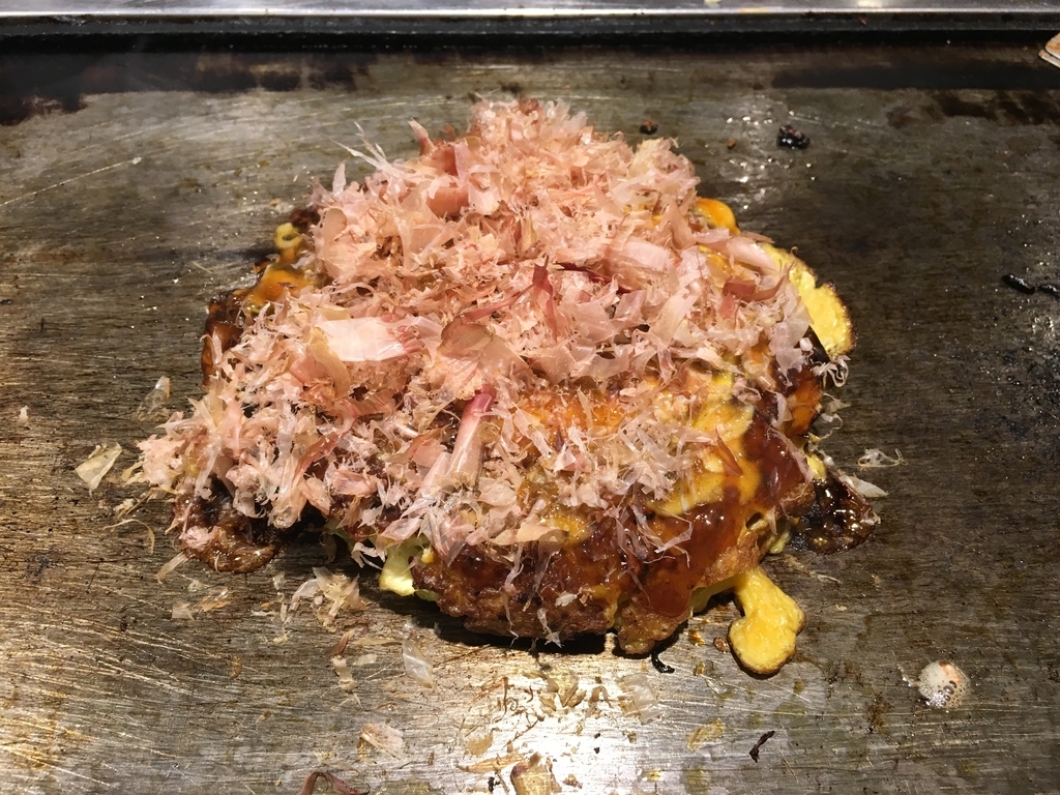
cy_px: 398
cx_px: 530
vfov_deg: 48.2
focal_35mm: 29
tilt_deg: -50.1
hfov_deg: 61.7
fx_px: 888
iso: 40
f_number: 2.2
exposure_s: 1/30
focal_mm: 4.15
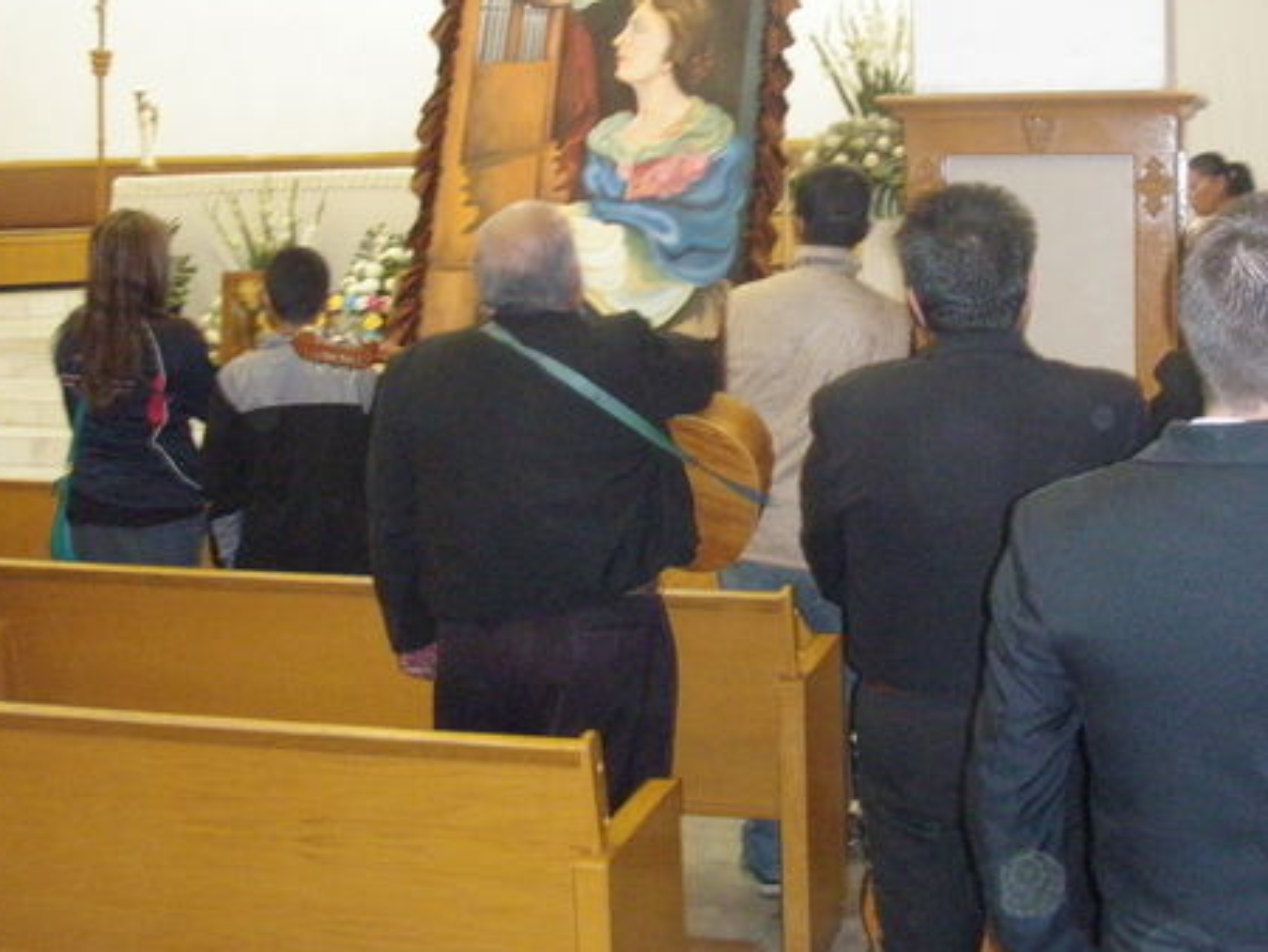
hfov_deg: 35.4
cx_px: 772
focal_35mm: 54
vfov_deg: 26.9
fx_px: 1979
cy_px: 324
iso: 640
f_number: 3.5
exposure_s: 1/30
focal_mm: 6.7
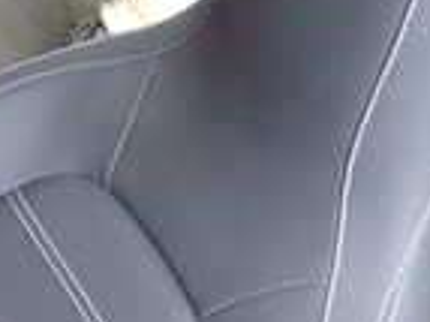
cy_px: 415
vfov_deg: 13.6
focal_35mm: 105
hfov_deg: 17.5
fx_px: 1303
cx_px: -138
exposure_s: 1/40
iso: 200
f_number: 2
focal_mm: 4.5
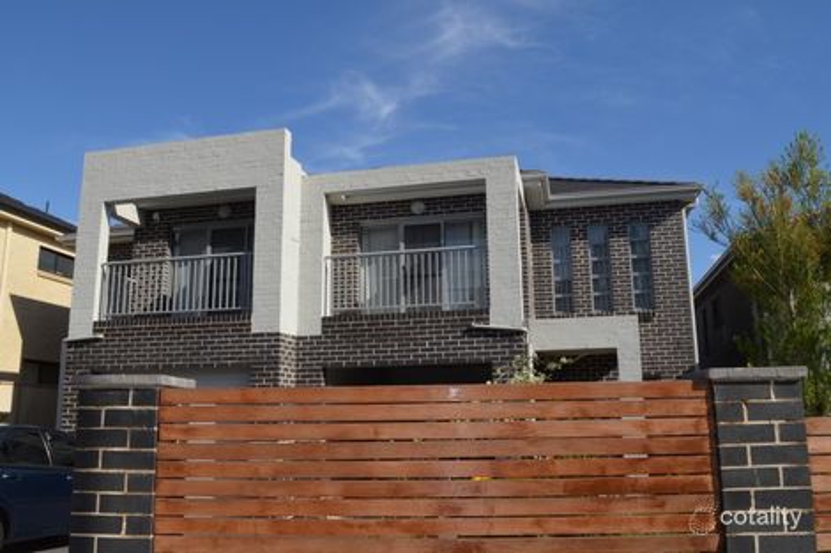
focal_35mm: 30
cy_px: 276
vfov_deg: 43.6
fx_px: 692
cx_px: 416
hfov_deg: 61.9
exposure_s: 1/200
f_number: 20
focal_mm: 20
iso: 400
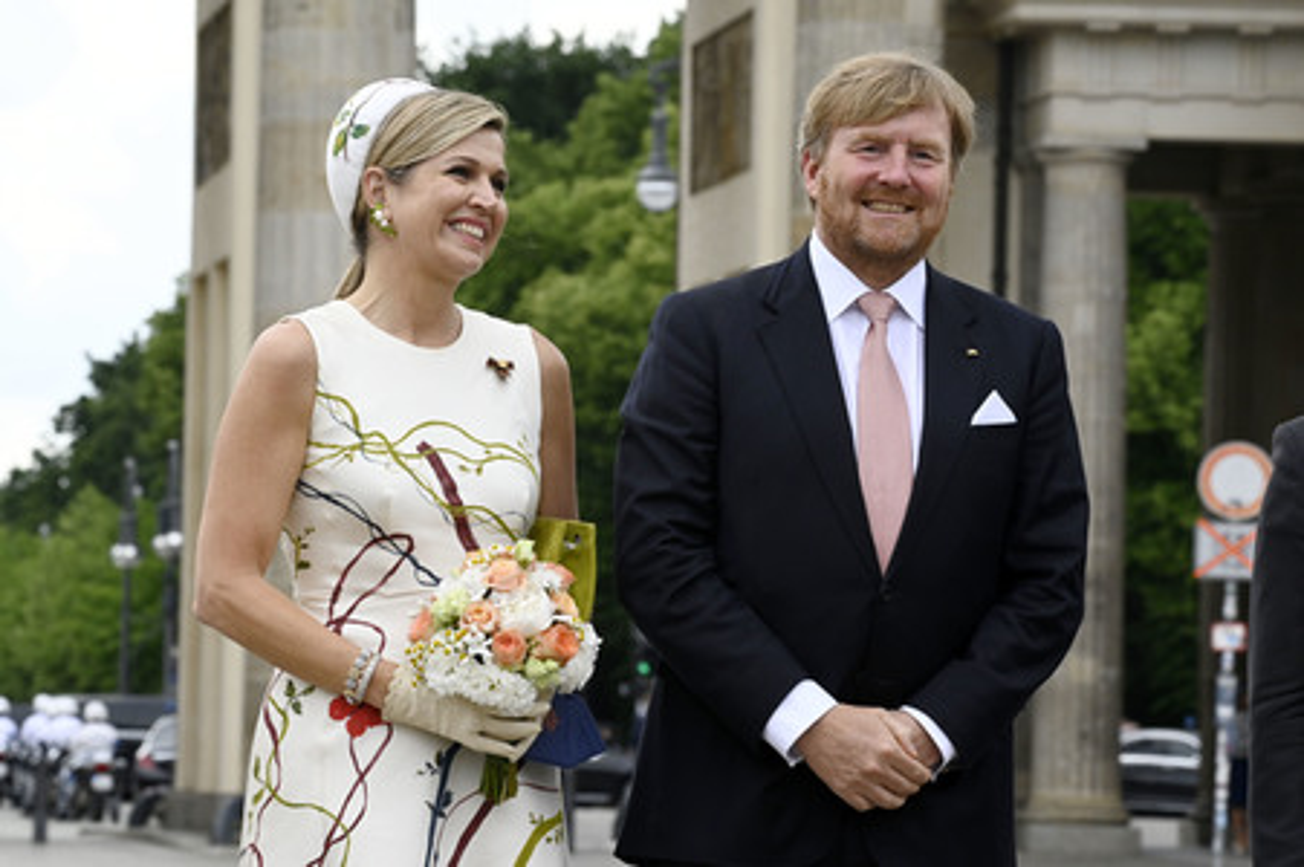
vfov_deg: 6.2
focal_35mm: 220
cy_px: 434
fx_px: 7963
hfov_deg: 9.4
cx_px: 652
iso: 1600
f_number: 14
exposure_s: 1/640
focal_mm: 220
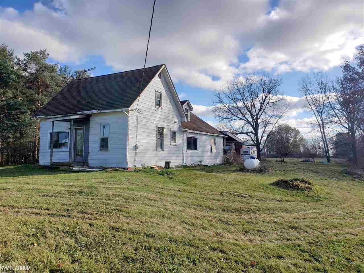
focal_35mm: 26
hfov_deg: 67.3
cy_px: 136
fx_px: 273
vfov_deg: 53.1
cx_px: 182
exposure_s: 1/502
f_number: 2.4
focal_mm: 4.3
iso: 50
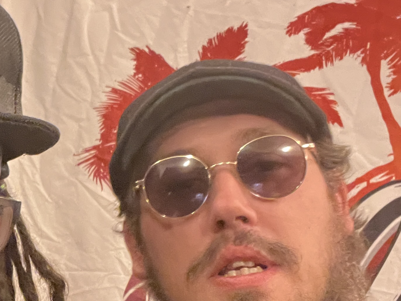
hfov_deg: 27.1
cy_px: 265
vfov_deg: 21.2
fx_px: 788
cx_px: 9
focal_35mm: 68
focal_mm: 2.71
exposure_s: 1/15
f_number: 2.2
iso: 800
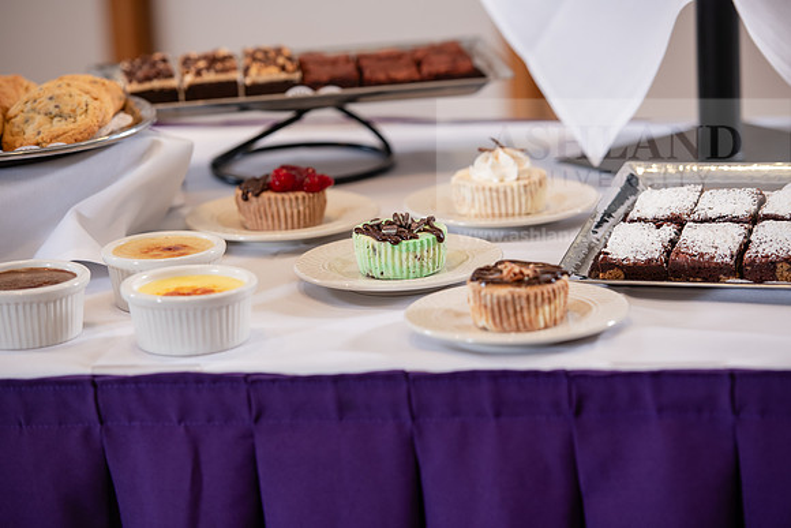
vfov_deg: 9.8
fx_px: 3077
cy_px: 264
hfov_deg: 14.7
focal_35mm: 140
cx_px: 396
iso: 400
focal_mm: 140
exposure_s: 1/160
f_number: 3.5
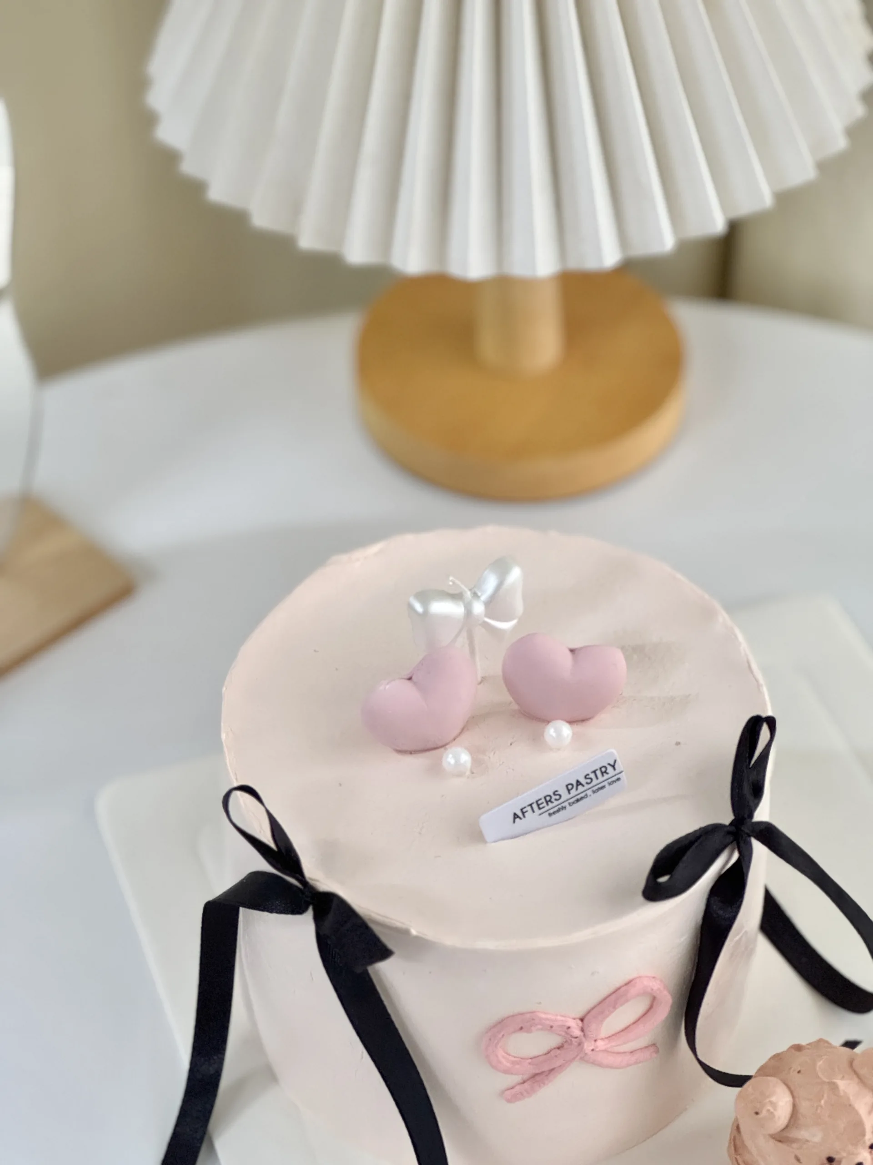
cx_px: 436
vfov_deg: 25.3
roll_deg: -1.9
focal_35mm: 77
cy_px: 582
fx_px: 2589
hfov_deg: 19.1
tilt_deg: -43.6
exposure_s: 1/80
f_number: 2.8
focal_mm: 9
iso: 200
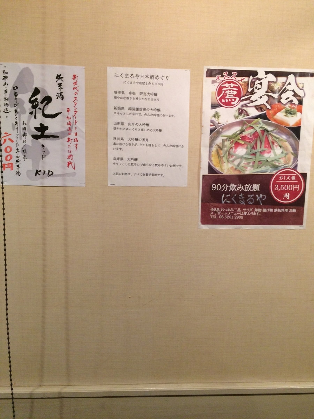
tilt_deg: -6.6
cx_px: 157
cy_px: 210
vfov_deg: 61.7
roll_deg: +0.9
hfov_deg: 48.2
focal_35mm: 29
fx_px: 351
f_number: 2.2
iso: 160
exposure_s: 1/30
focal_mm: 4.15
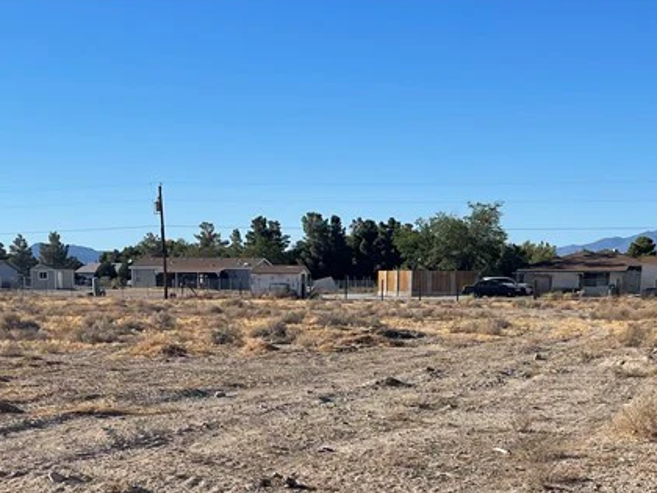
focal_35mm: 61
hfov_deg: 31.7
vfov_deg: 22.3
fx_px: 1158
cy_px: 584
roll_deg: -0.4
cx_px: 349
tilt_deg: -14.4
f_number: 1.6
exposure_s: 1/4049
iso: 32
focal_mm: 5.1
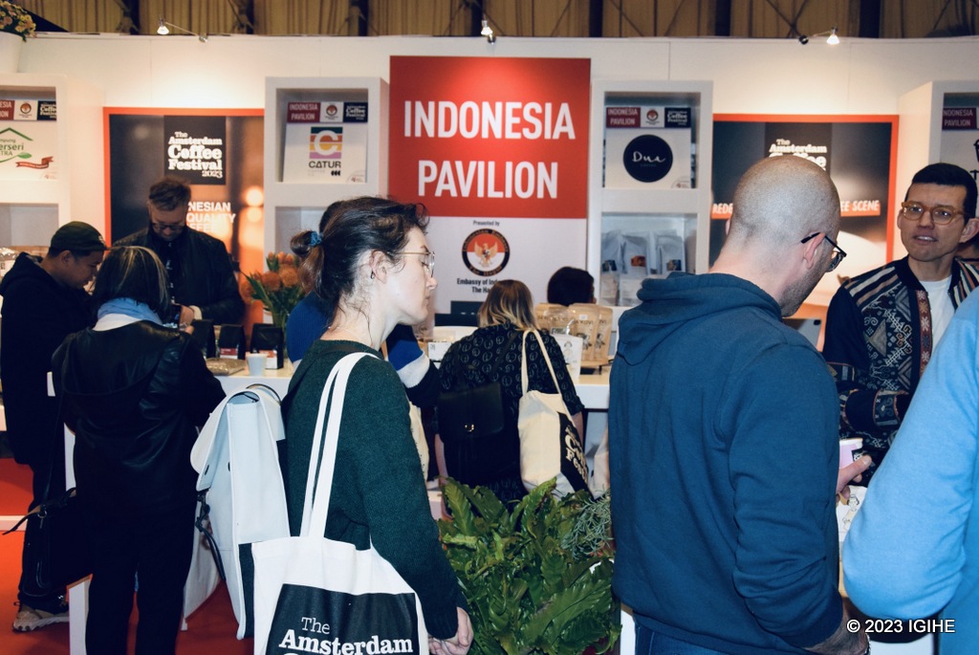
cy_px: 328
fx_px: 1021
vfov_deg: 35.6
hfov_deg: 51.2
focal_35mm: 38
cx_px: 490
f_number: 4
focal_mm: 25
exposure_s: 1/60
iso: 2500
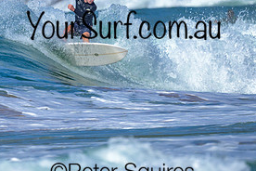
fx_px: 16397
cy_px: 3
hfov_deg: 0.9
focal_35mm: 2306
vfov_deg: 0.6
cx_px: 60
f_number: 6.3
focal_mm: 800
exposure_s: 1/2000
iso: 200
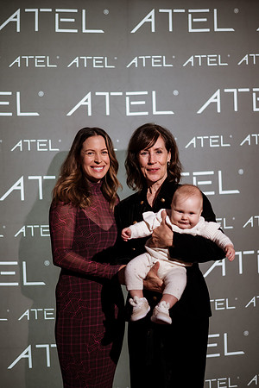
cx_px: 130
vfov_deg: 34.5
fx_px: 626
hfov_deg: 23.4
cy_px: 194
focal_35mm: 58
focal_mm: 58
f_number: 1.4
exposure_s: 1/3200
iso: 1000
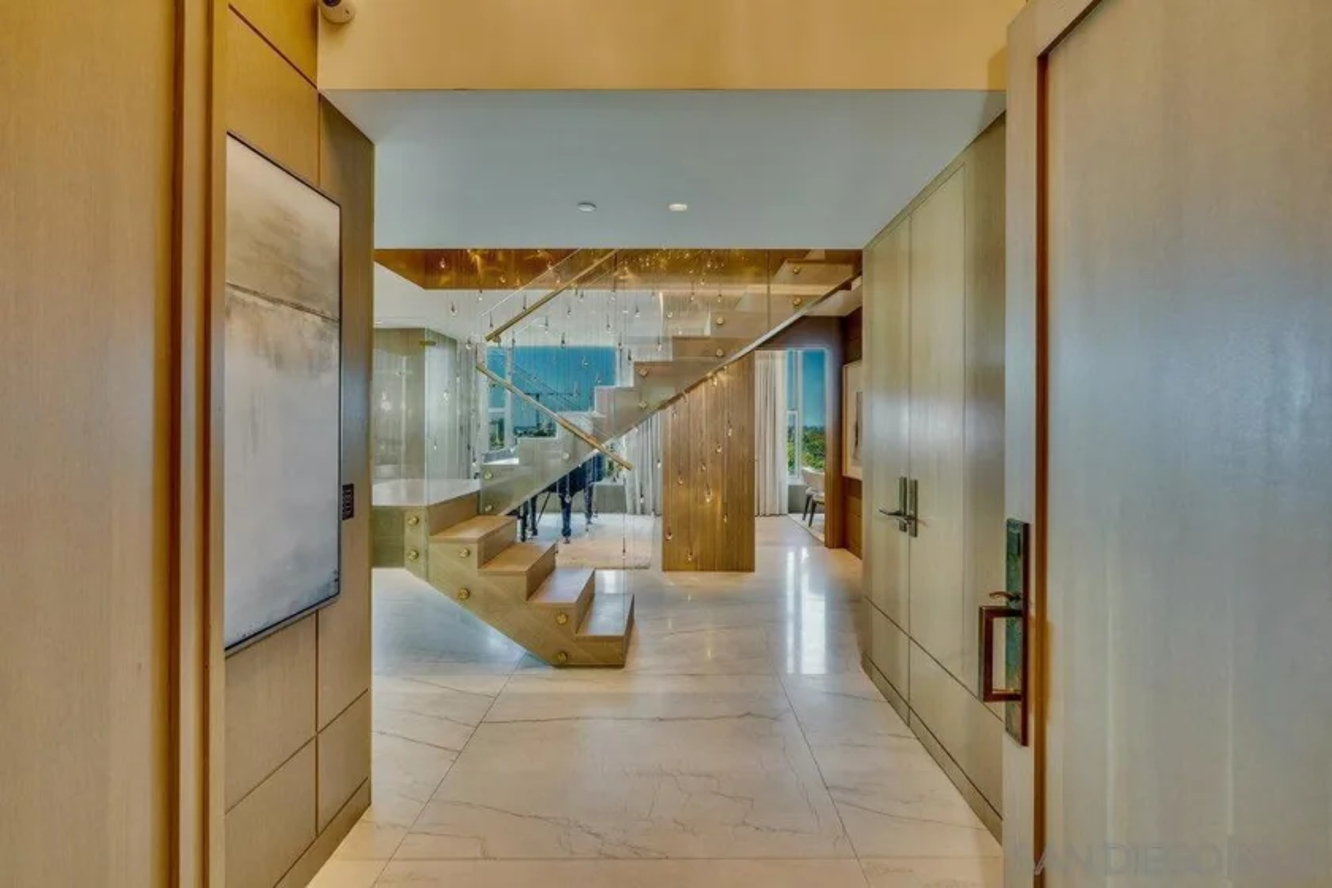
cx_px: 666
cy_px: 444
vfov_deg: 73.7
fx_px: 592
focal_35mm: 16
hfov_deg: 96.7
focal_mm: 16
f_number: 5.6
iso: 200
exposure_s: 1/200
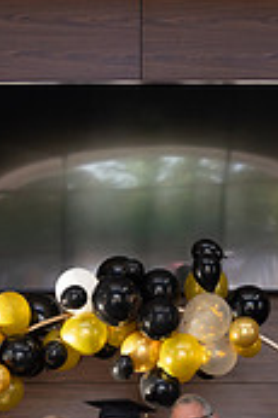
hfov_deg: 18.6
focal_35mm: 73
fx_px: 847
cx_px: 121
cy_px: 440
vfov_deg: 26.0
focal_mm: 28
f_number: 4
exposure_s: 1/200
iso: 2000
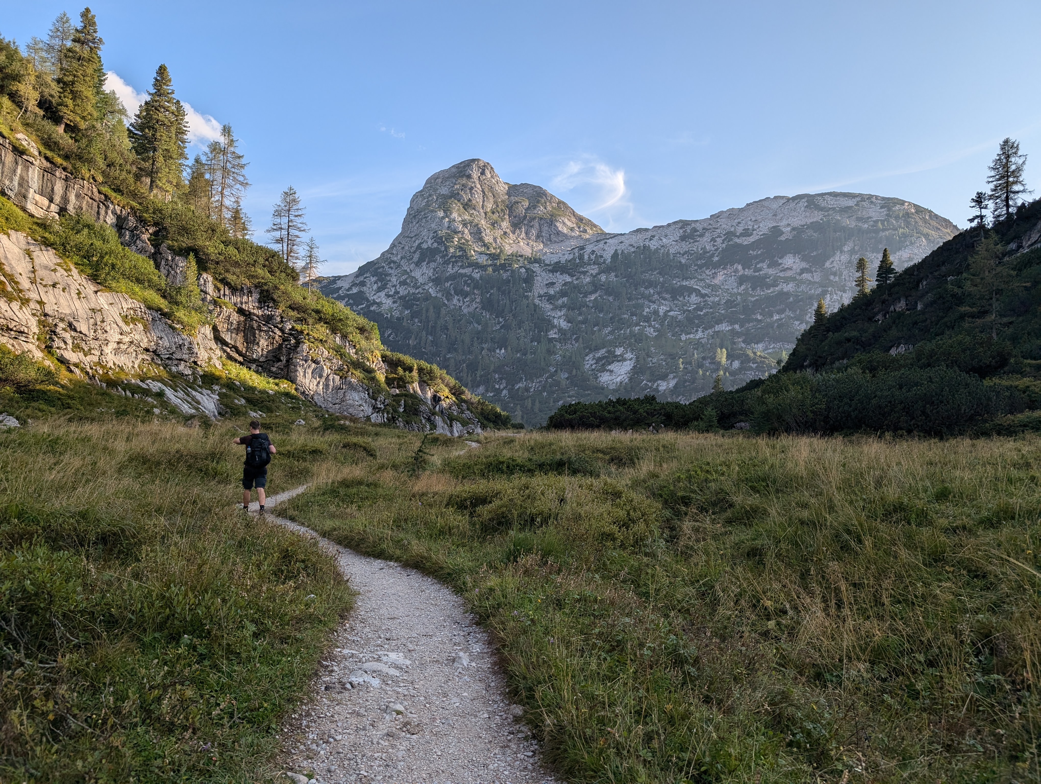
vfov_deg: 56.9
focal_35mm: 24
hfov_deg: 71.5
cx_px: 520
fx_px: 723
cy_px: 392
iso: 21
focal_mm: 6.9
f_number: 1.68
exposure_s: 1/664
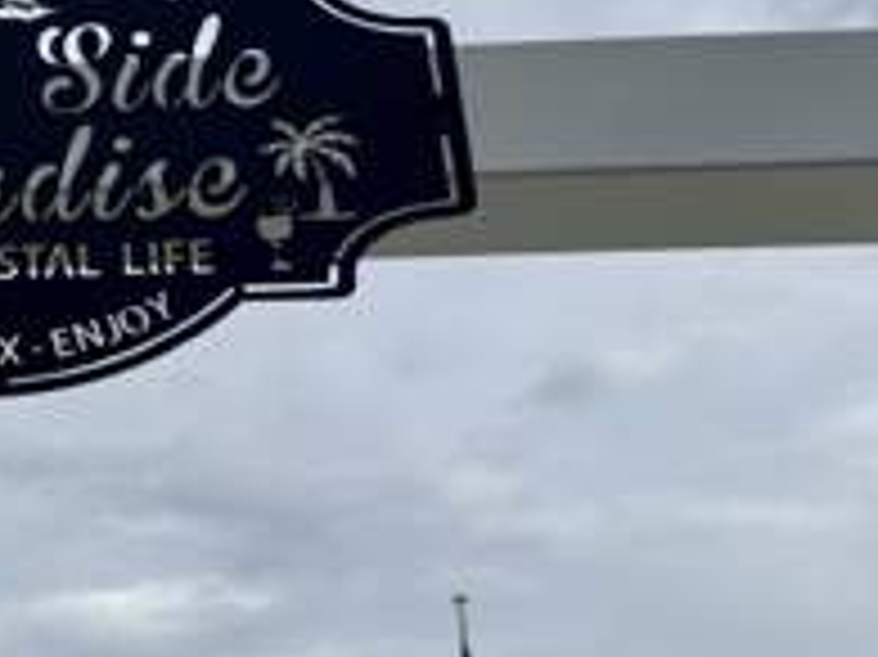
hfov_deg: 30.6
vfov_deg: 24.8
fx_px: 1496
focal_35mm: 59
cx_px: 18
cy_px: 295
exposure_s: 1/9091
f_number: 1.78
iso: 80
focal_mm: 6.76
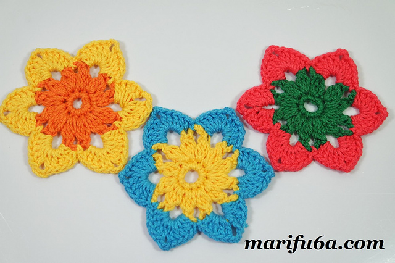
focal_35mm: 60
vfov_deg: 22.6
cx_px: 198
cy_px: 132
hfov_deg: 33.4
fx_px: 658
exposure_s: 1/80
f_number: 5
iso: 200
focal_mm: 39
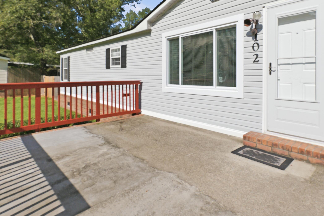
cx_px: 182
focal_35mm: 20
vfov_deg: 60.7
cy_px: 76
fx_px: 180
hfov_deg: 83.6
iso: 800
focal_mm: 14
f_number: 8
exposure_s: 1/3200
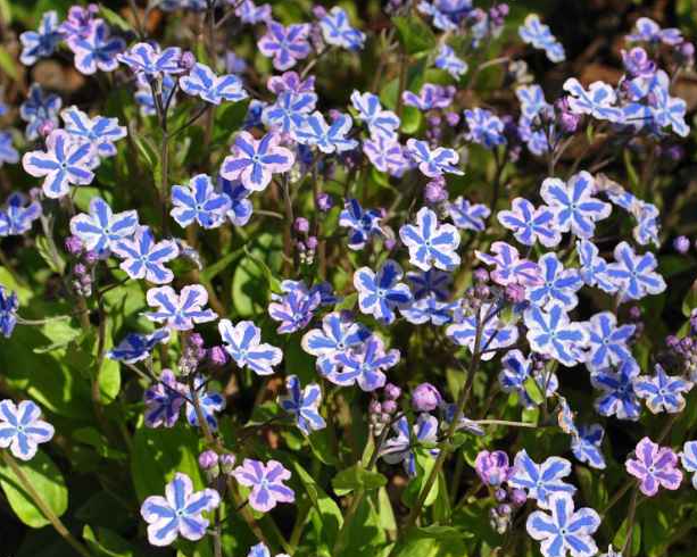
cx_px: 426
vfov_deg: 13.3
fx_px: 2392
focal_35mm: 116
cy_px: 347
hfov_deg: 16.6
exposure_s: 1/320
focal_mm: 42
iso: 200
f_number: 9
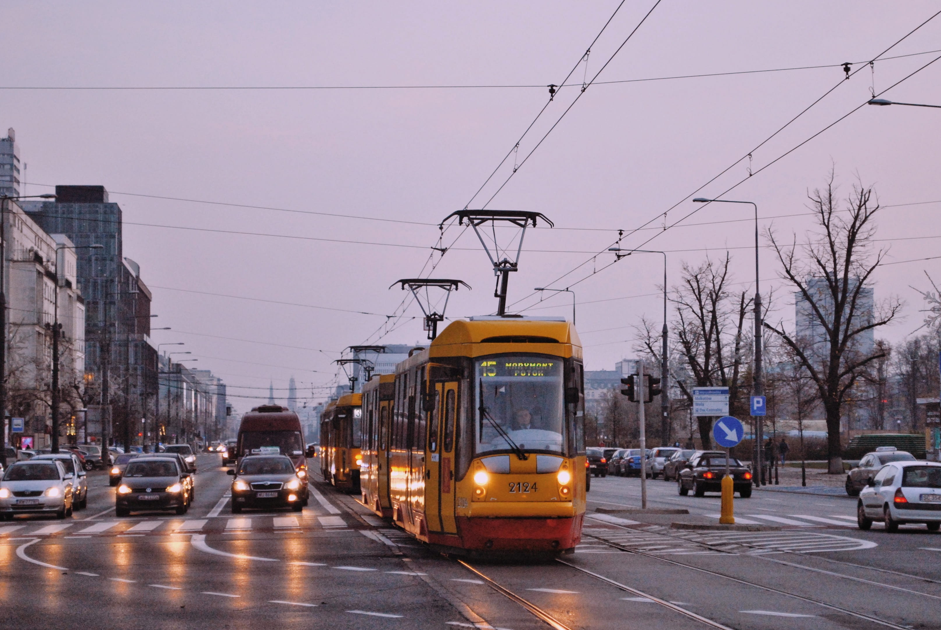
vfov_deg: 13.9
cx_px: 544
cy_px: 337
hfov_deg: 20.7
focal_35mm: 99
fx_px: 2580
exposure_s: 1/160
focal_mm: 55
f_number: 5.6
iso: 720
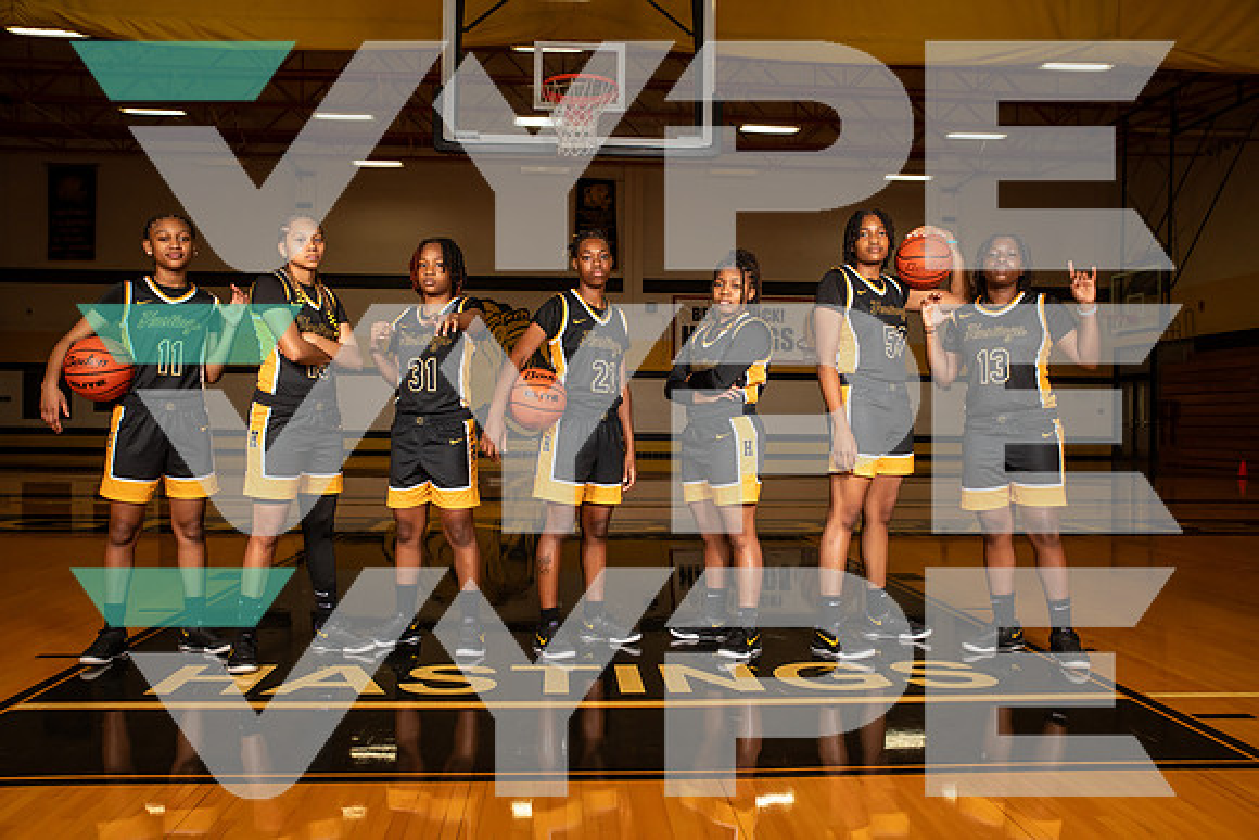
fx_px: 1119
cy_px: 420
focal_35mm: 32
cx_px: 630
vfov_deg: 41.1
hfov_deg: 58.7
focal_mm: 32
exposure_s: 1/400
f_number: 7.1
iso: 640
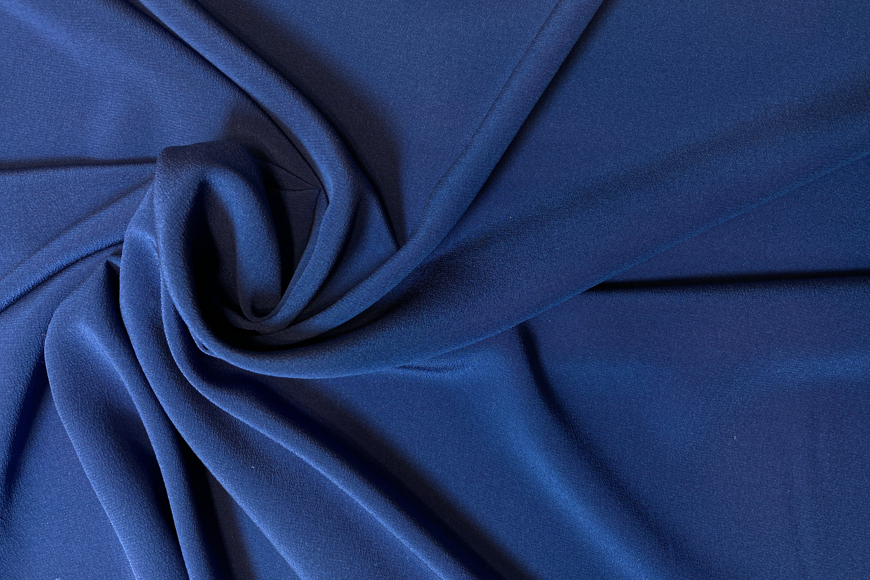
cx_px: 443
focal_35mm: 28
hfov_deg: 65.5
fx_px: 677
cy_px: 291
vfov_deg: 46.4
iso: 64
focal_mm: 4.25
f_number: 1.8
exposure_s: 1/100
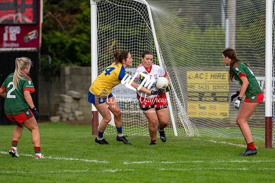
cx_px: 138
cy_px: 92
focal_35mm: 360
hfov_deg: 5.7
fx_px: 2748
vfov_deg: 3.8
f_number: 2.8
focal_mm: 240
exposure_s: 1/2500
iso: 250
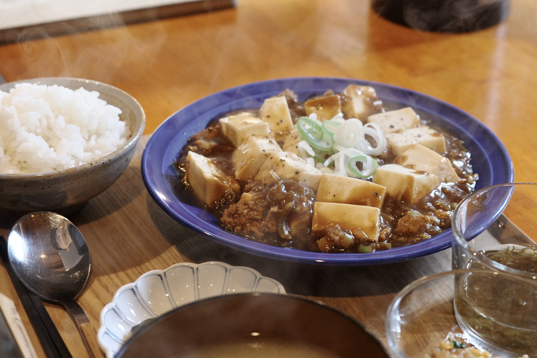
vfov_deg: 27.0
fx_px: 746
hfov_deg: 39.6
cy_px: 179
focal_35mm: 50
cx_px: 268
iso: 640
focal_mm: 26
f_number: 2.8
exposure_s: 1/80
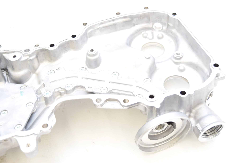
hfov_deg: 38.9
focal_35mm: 51
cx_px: 122
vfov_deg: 26.5
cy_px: 82
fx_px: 344
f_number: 5.6
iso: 400
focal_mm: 34
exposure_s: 1/125
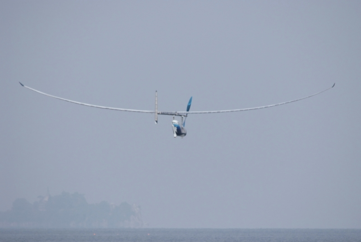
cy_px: 121
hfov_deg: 2.7
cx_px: 180
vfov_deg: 1.8
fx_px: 7532
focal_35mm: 750
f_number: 10
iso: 400
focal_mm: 500
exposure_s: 1/900
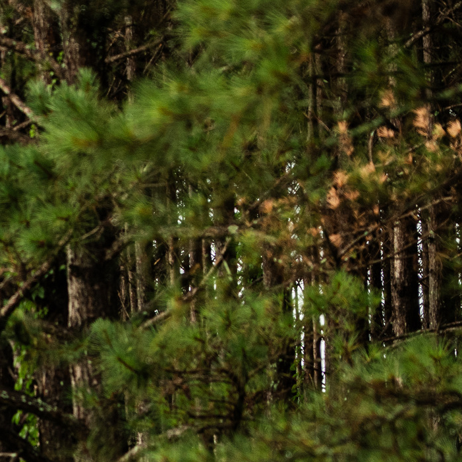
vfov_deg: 4.5
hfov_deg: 4.5
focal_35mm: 391
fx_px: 5904
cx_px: -110
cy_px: 607
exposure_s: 1/160
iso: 800
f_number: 4
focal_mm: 105
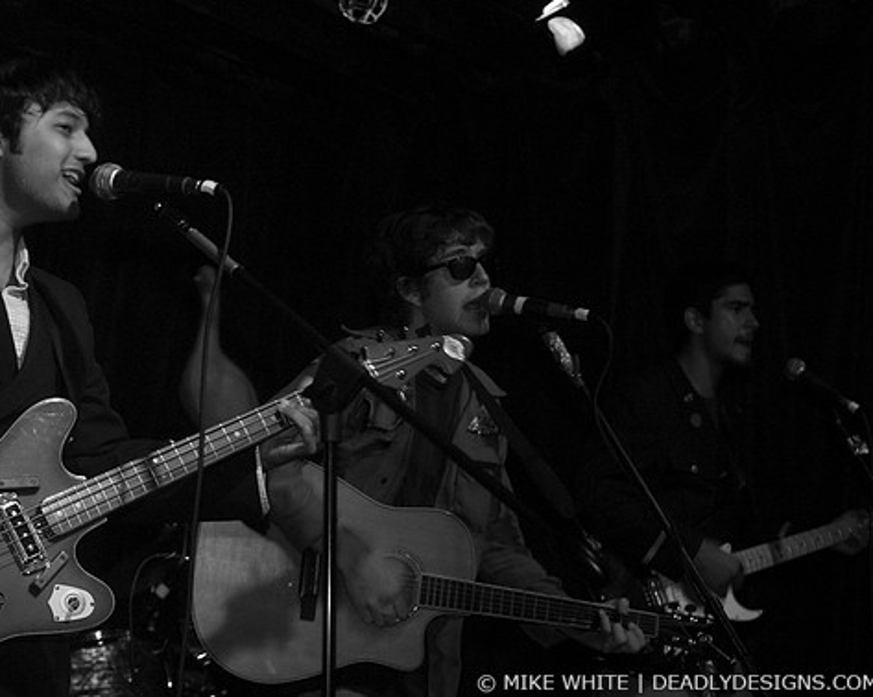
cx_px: 353
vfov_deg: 22.2
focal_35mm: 69
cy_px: 343
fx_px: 1782
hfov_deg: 27.5
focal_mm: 40
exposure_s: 1/30
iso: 800
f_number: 2.8
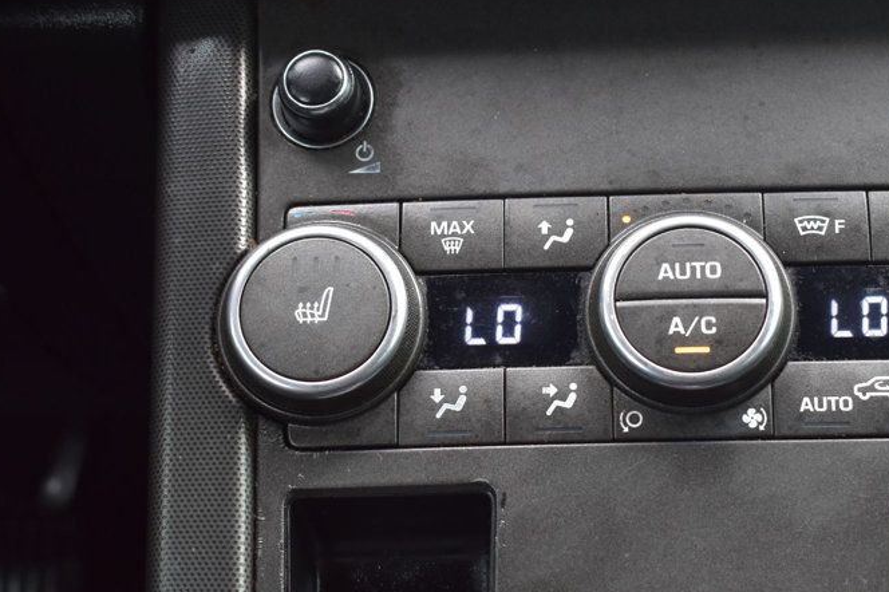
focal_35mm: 74
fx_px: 1826
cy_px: 331
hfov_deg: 27.2
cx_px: 565
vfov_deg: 18.4
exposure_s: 1/15
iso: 800
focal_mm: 32
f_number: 6.3
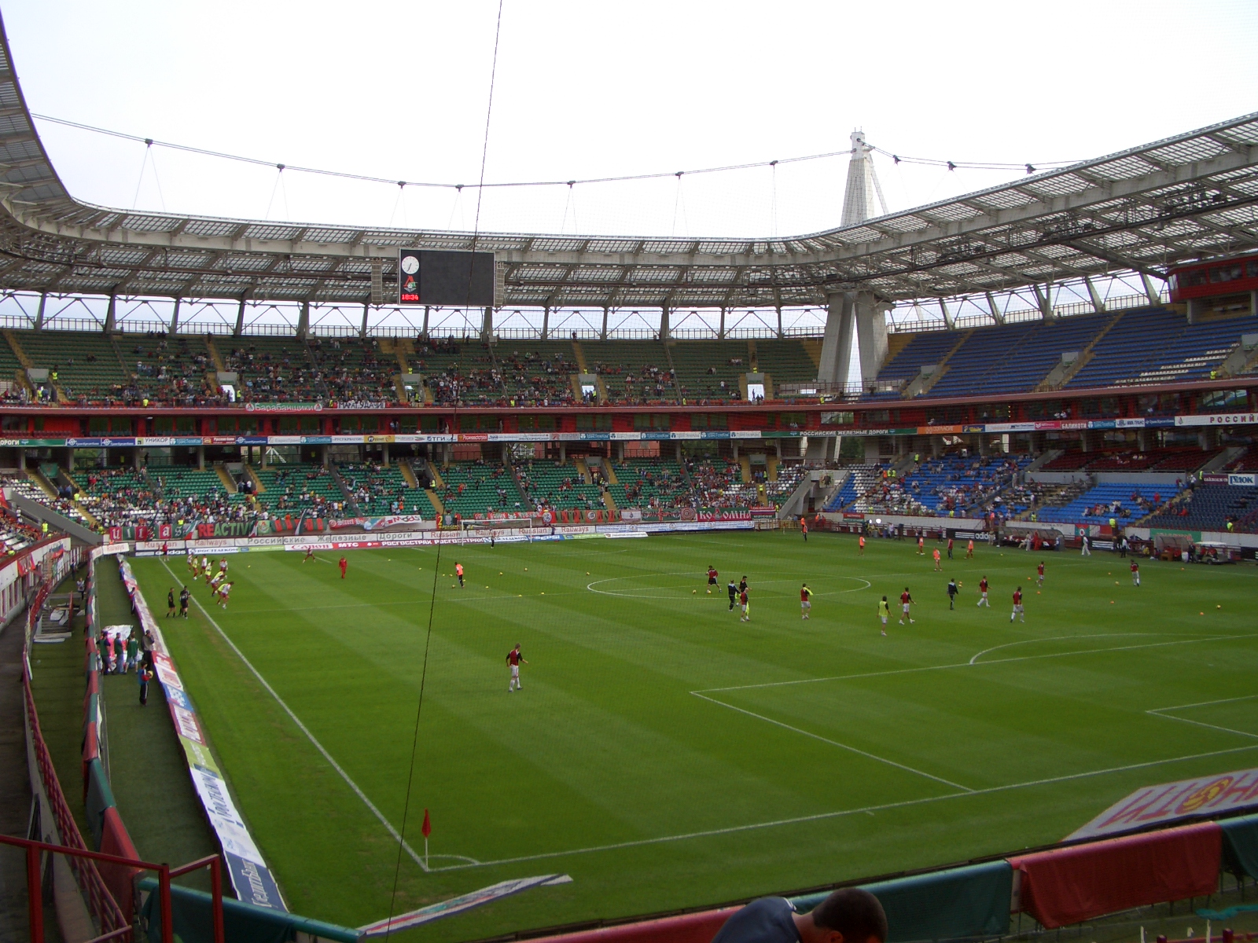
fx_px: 1272
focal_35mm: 35
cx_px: 629
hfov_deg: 52.6
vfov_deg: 40.7
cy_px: 472
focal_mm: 5.8
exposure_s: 1/160
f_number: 4.3
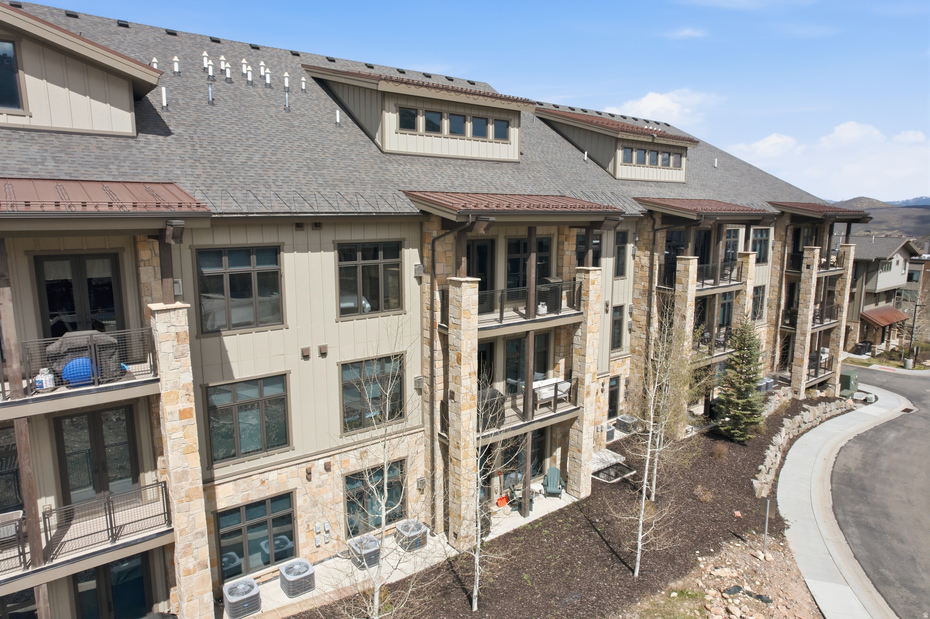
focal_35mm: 22
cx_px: 465
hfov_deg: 78.6
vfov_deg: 57.2
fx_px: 568
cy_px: 310
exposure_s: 1/640
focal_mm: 8.4
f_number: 2.8
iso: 140
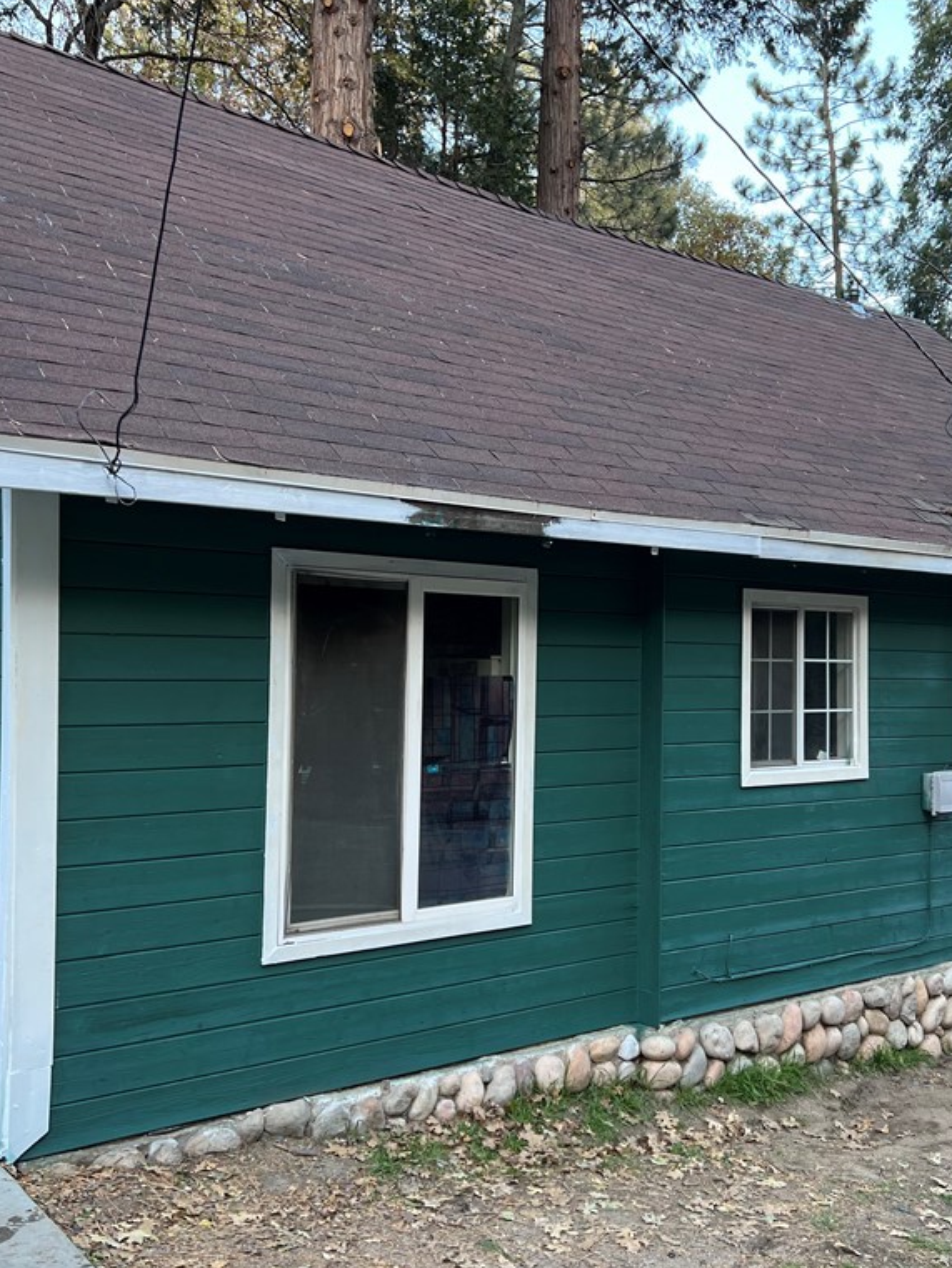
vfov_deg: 52.6
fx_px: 1283
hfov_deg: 40.5
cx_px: 570
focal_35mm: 35
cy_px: 635
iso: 80
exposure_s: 1/121
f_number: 1.5
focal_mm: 5.7
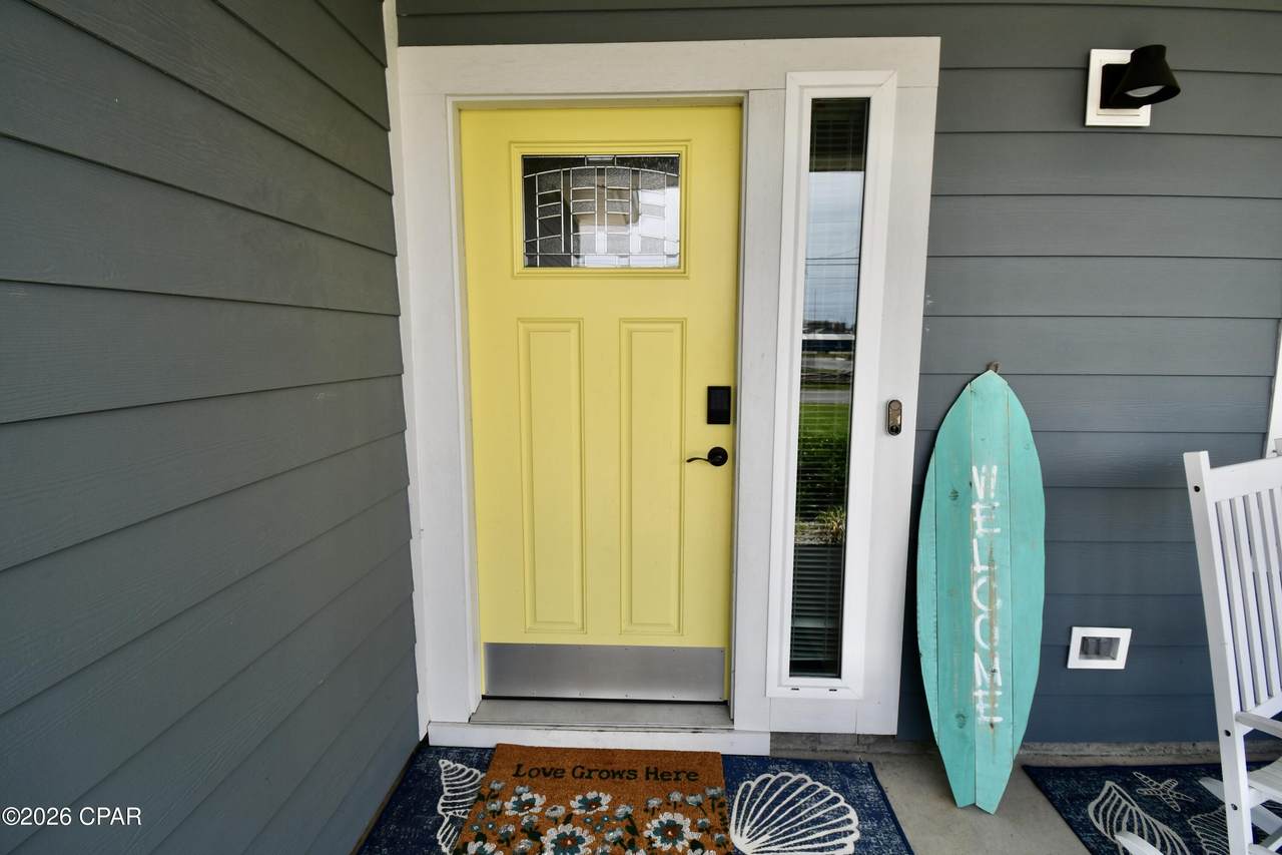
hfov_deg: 100.4
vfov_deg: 77.3
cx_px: 641
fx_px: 534
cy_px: 428
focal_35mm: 15
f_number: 8
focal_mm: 10
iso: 200
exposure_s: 1/250
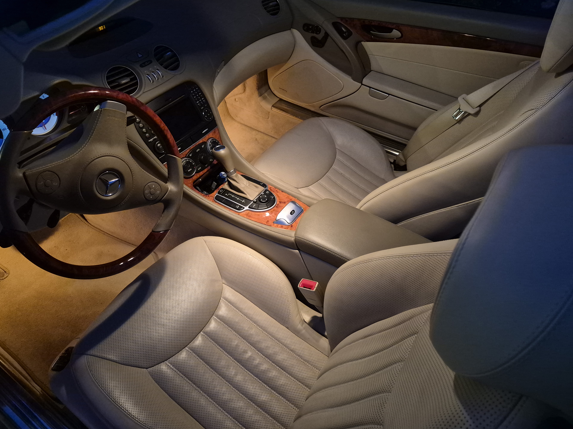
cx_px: 275
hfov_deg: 71.6
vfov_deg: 56.8
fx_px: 397
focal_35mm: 24
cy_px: 208
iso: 1600
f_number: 1.8
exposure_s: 1/60
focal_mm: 5.4
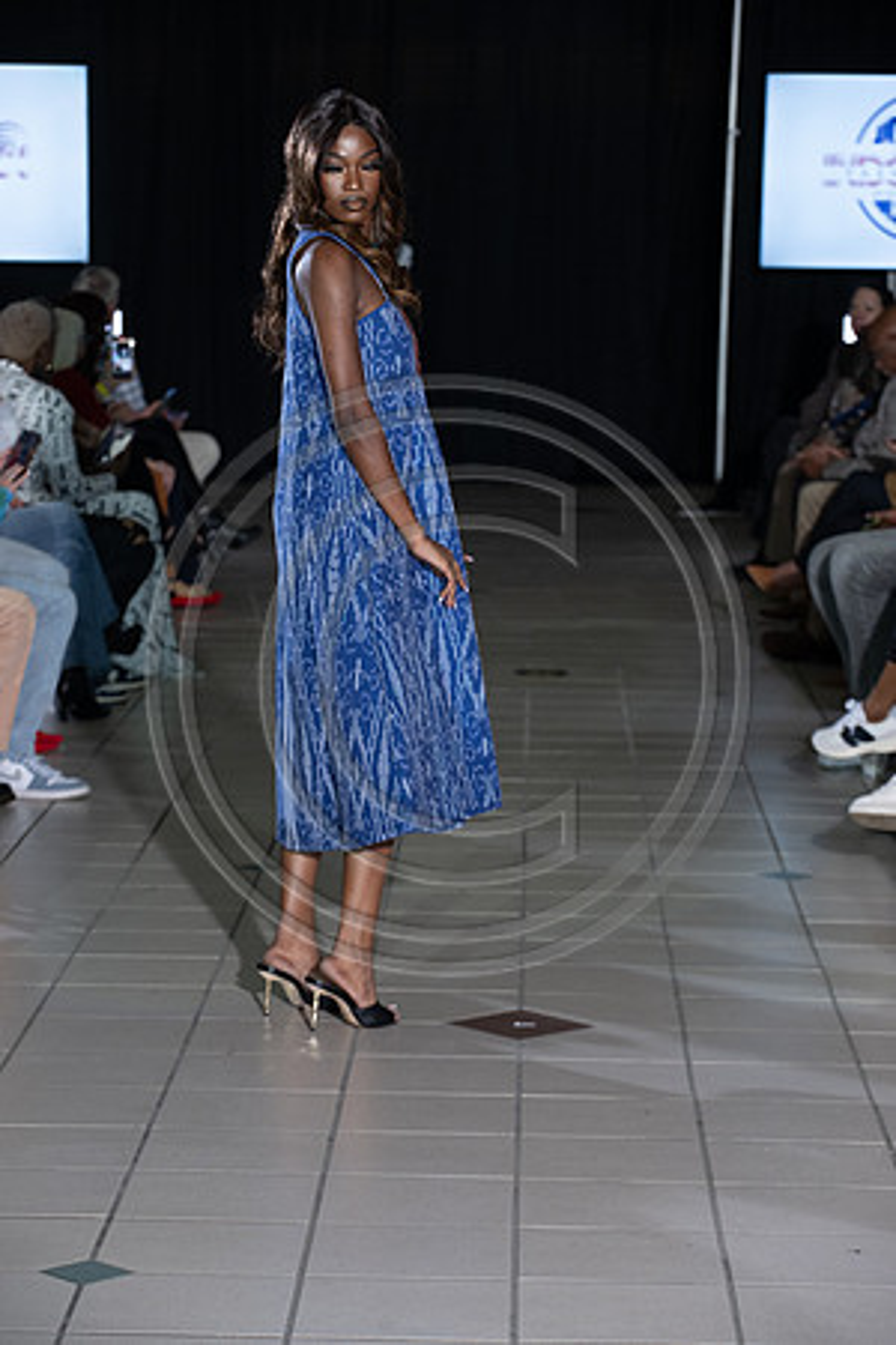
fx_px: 3920
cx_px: 448
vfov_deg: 19.5
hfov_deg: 13.0
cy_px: 672
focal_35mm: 105
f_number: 5.6
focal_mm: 105
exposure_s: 1/160
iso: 1250
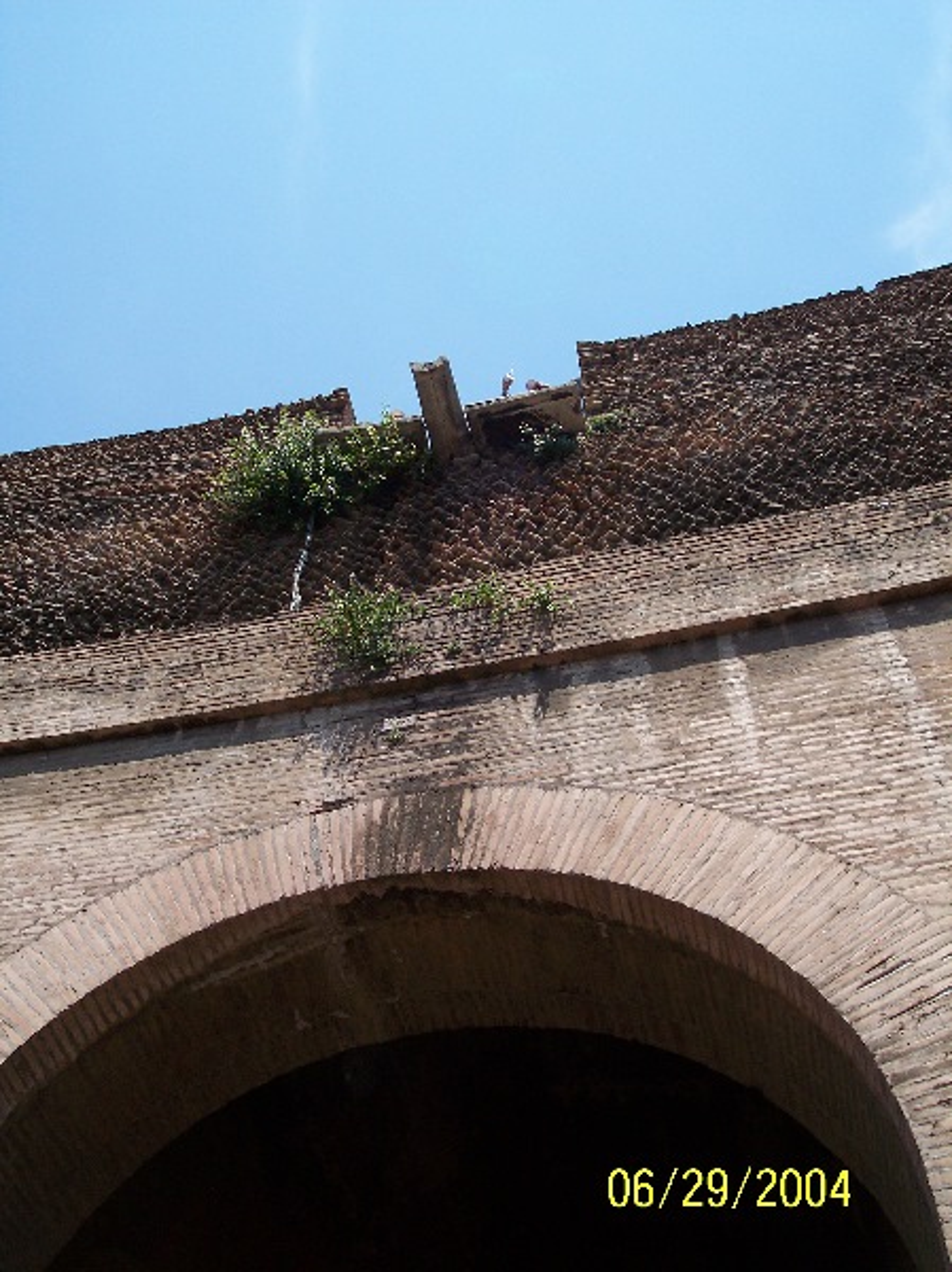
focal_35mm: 38
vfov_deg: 49.0
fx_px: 1395
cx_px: 476
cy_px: 636
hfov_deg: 37.7
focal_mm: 8
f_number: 4.8
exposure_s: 1/700
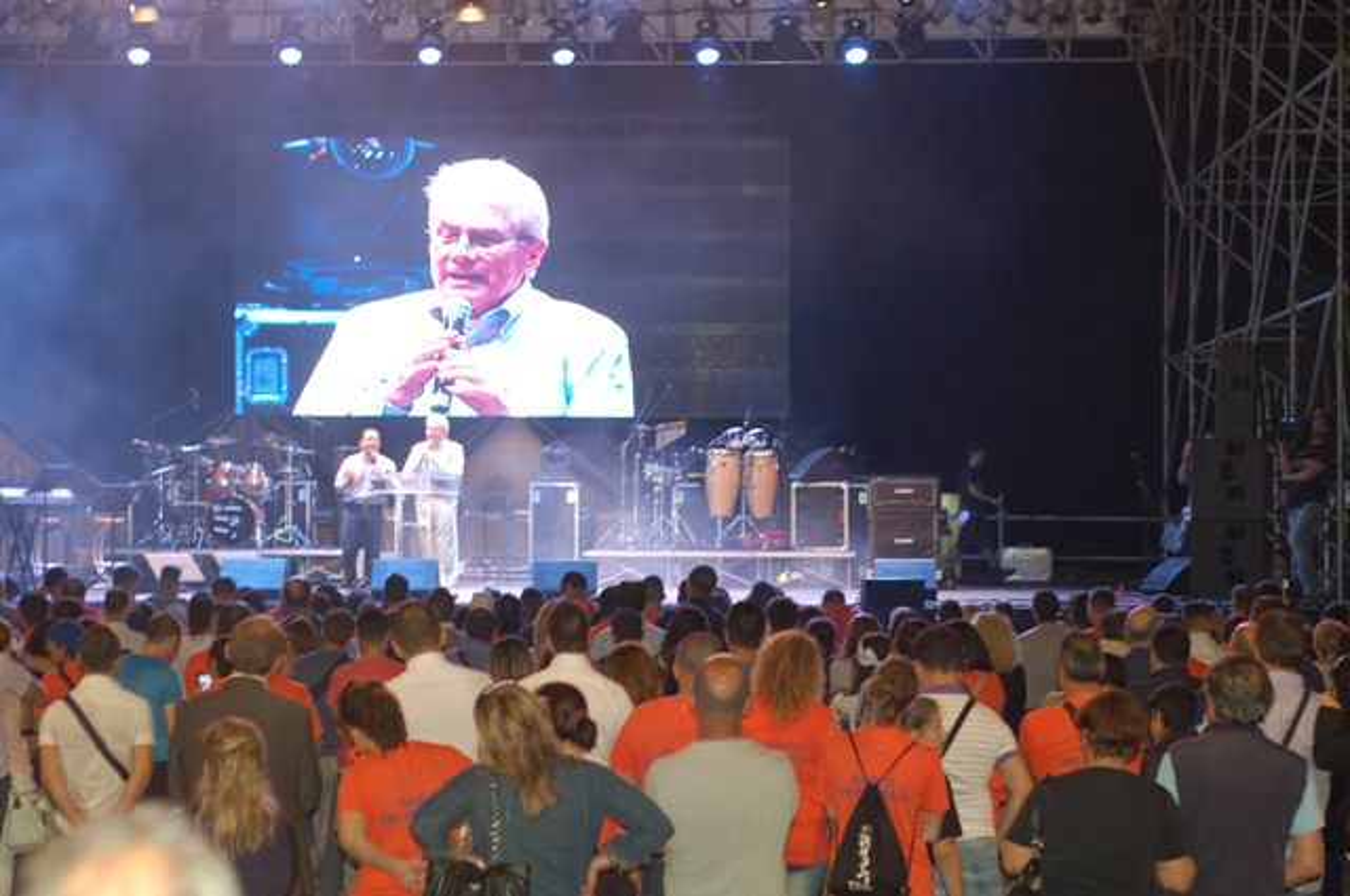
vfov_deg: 18.1
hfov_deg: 27.0
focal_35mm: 75
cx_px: 675
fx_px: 2809
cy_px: 448
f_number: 2.8
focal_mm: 50
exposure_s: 1/60
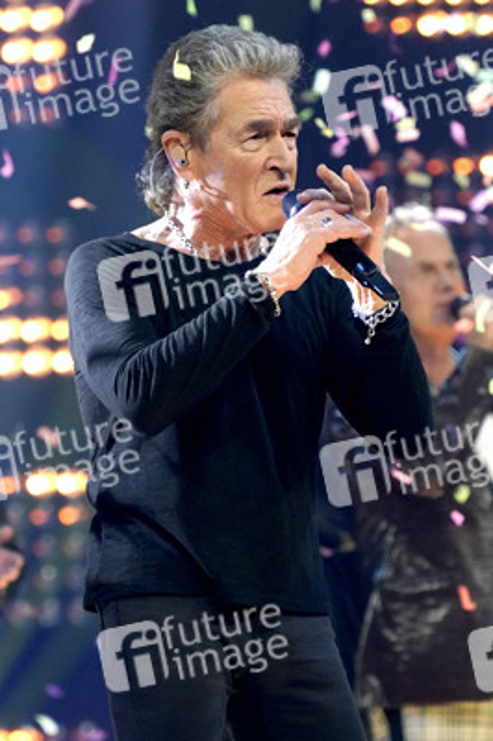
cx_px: 246
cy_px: 370
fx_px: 4115
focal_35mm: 200
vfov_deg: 10.3
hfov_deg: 6.9
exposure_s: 1/200
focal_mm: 200
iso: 3200
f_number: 5.6
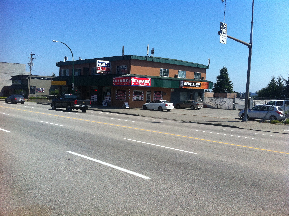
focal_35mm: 35
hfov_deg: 52.7
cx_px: 144
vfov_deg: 40.6
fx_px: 292
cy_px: 108
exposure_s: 1/1885
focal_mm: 3.85
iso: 80
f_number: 2.8
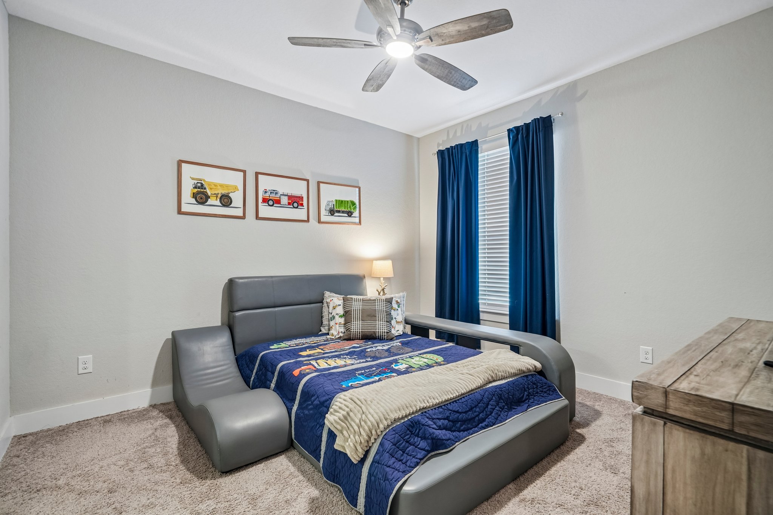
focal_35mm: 16
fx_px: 344
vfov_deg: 73.7
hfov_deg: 96.7
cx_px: 386
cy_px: 258
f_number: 8
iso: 500
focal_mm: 16
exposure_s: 1/6
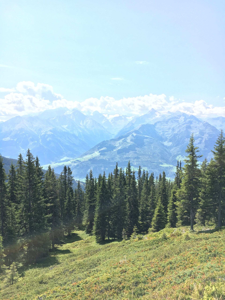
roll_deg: +0.2
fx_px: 251
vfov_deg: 61.7
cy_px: 150
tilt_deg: -4.3
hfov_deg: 48.2
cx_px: 112
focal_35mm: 29
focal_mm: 4.15
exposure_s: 1/574
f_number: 2.2
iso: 25
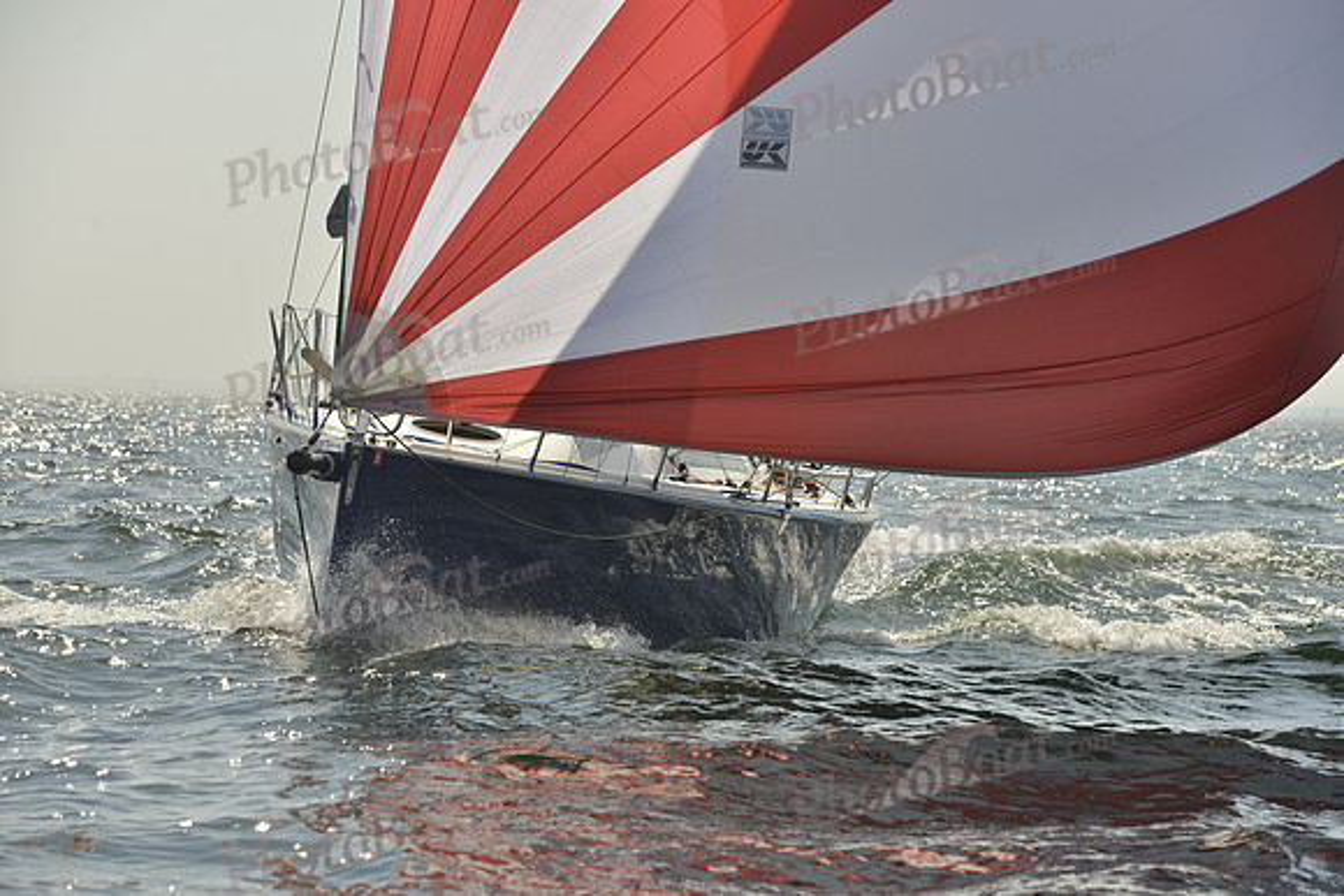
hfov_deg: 15.2
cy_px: 448
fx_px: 5041
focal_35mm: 135
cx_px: 672
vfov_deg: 10.2
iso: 200
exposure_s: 1/1250
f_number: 8
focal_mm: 135
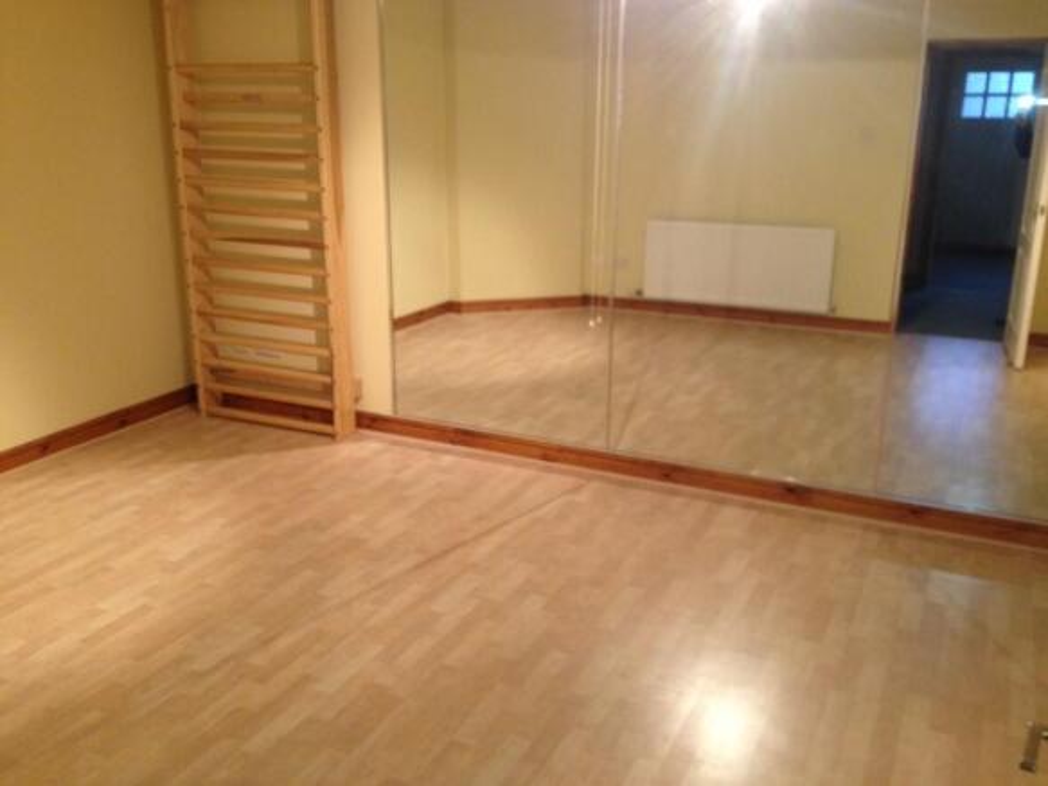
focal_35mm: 35
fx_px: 1059
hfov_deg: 52.6
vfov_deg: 40.7
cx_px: 524
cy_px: 393
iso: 160
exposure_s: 1/20
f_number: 2.4
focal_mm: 4.28
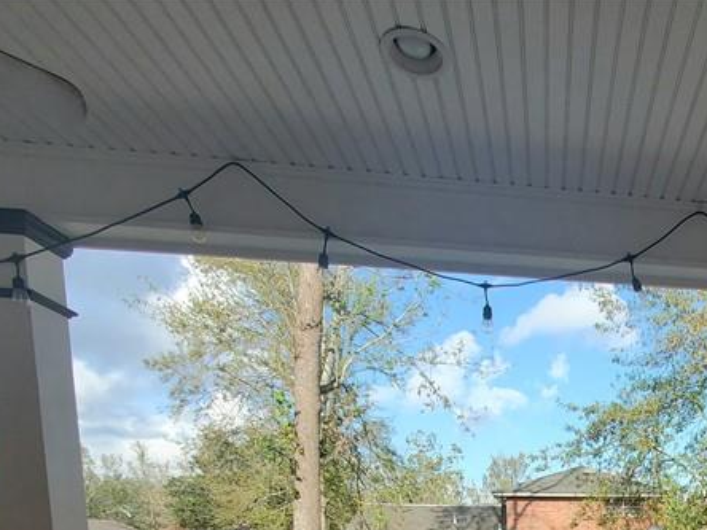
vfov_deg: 37.6
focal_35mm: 30
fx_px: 613
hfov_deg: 52.2
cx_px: 646
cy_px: 606
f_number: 2.2
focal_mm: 1.8
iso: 50
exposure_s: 1/588
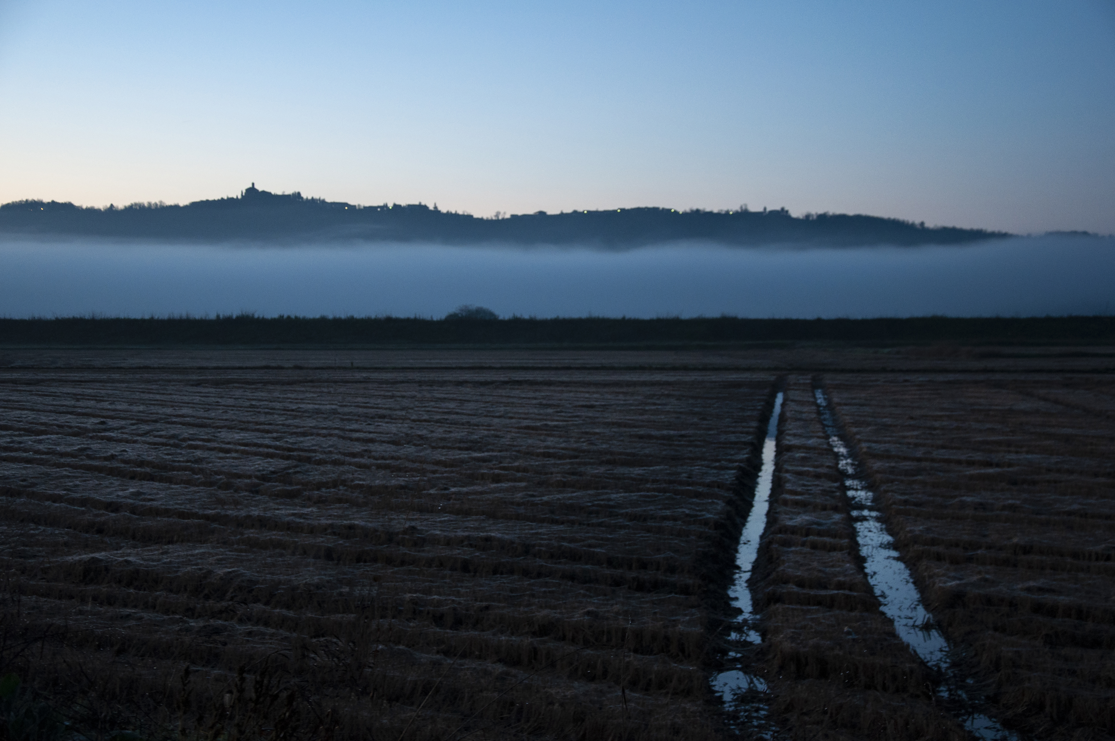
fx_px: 1856
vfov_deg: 22.6
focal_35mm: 60
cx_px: 558
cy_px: 370
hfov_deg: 33.4
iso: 640
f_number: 4.5
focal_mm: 40
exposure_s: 1/8
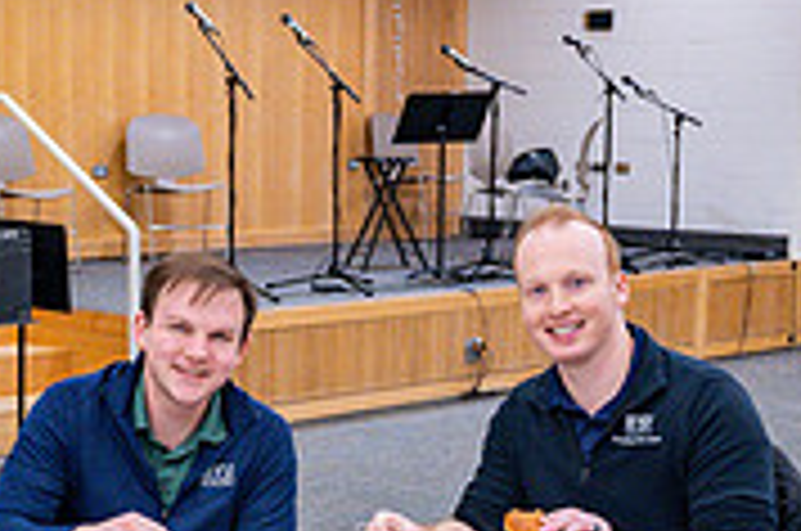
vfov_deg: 15.1
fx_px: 1977
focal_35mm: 89
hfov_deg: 22.9
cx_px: 326
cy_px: 511
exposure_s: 1/200
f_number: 4
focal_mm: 26
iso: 1600
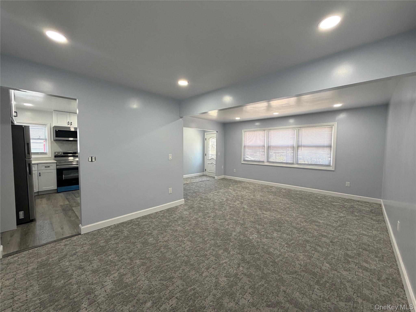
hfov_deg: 102.1
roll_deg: -0.5
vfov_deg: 85.7
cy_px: 156
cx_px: 208
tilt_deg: -3.3
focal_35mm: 14
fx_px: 168
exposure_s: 1/121
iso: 200
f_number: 2.2
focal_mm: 2.22
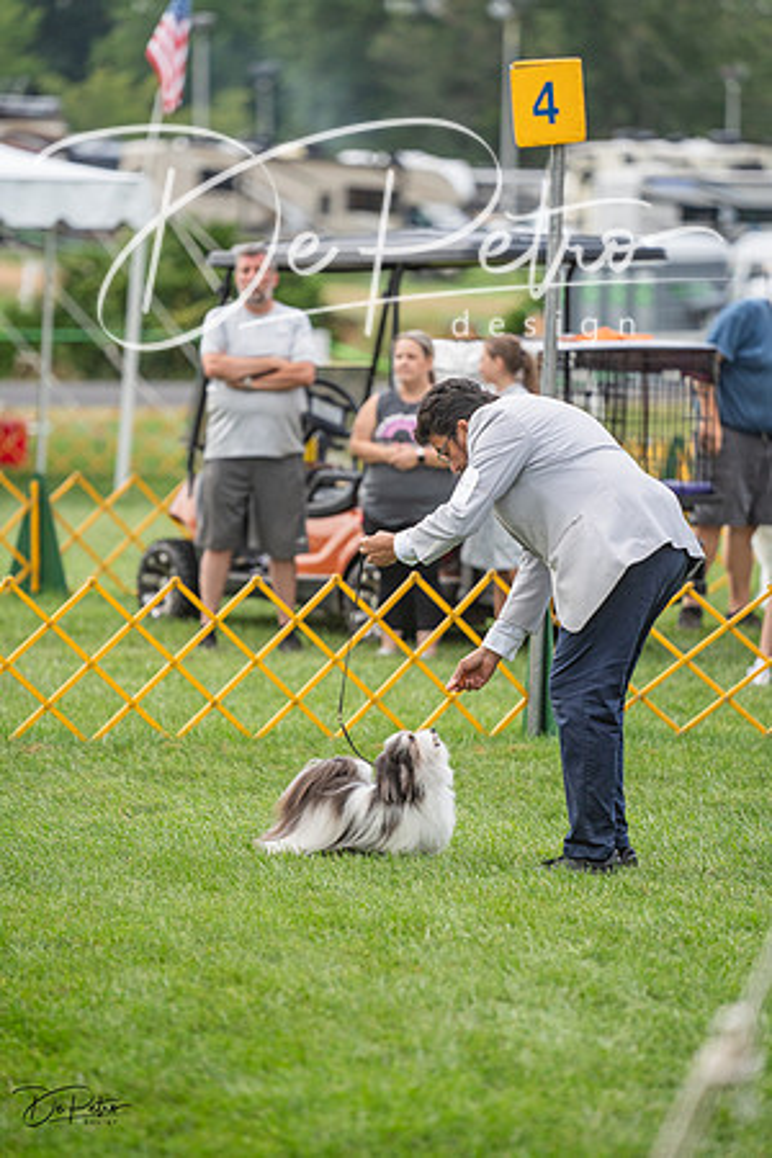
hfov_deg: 6.9
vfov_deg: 10.3
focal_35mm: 200
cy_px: 579
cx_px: 386
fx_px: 6433
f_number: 3.2
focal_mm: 200
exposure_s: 1/800
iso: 1000
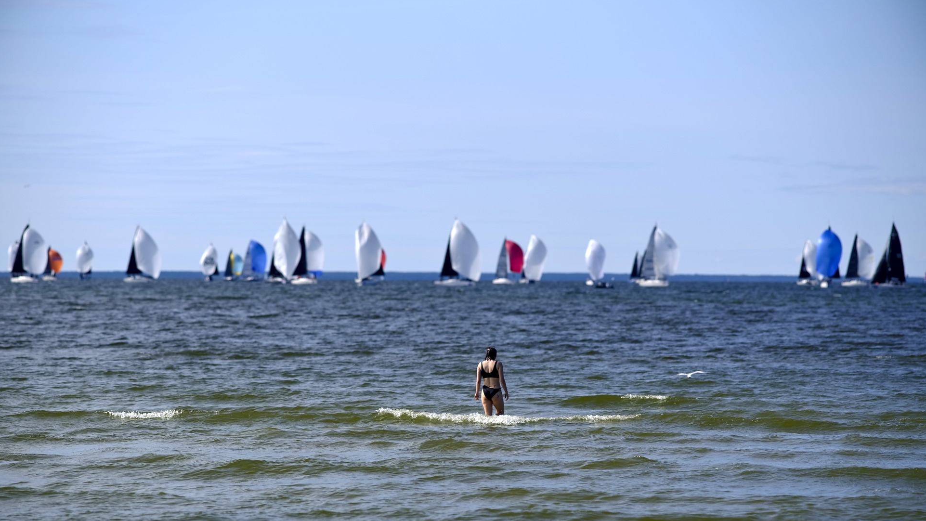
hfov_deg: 12.0
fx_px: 4395
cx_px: 457
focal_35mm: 179
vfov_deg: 6.8
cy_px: 328
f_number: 4
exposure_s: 1/1500
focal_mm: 200
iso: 100
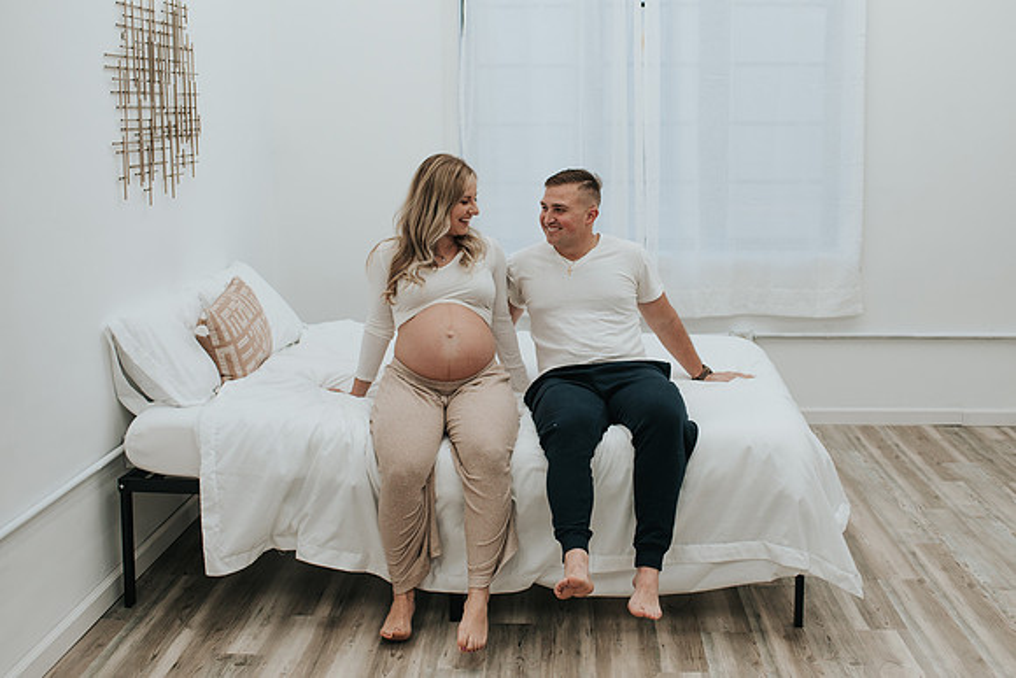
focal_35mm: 43
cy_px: 318
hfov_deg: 45.1
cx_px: 552
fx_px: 1222
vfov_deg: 31.0
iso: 220
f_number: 2.8
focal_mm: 35
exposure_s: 1/250
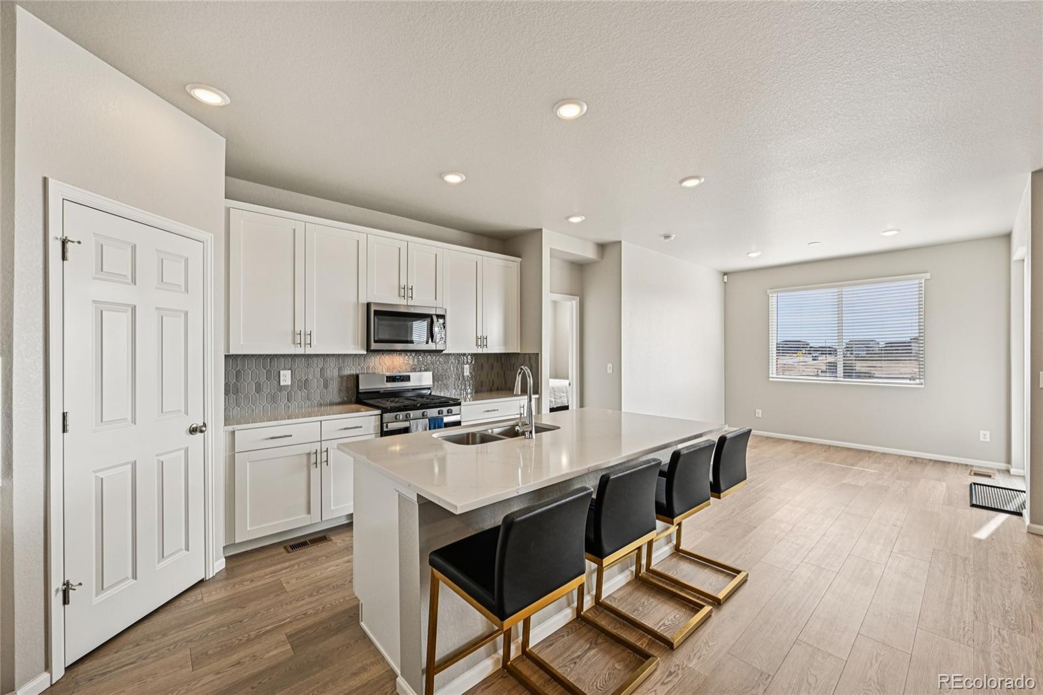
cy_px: 348
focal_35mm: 14
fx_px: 406
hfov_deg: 104.3
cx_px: 522
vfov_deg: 81.2
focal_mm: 14
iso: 220
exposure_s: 1/15
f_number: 11
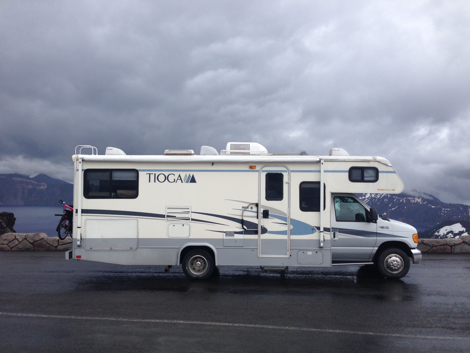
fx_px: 448
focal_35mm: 33
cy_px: 176
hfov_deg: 55.4
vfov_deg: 42.9
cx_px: 235
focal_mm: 4.12
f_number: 2.4
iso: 50
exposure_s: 1/1391
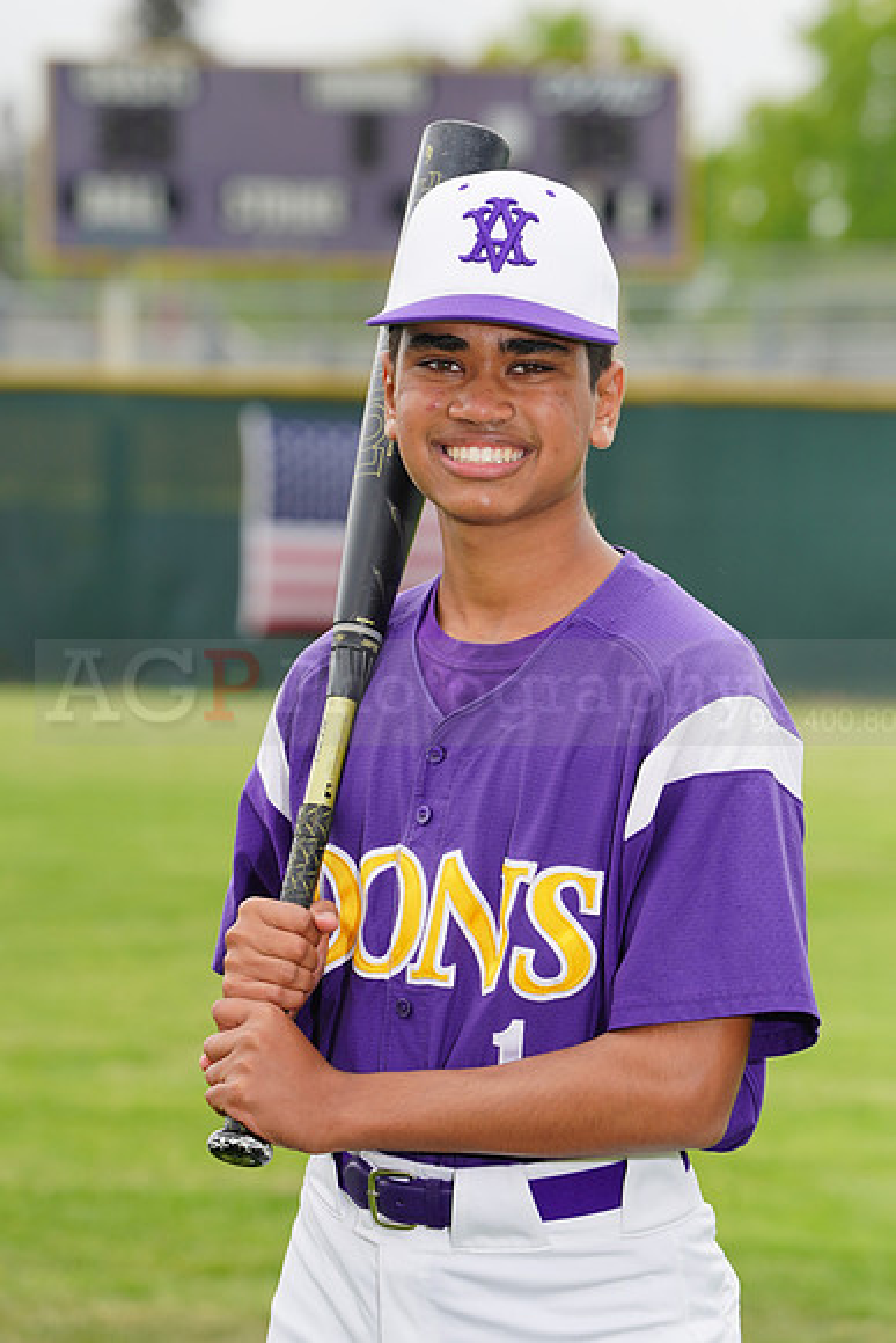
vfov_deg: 8.4
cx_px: 448
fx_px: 9103
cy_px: 672
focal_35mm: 244
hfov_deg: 5.6
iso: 200
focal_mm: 244
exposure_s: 1/250
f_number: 9
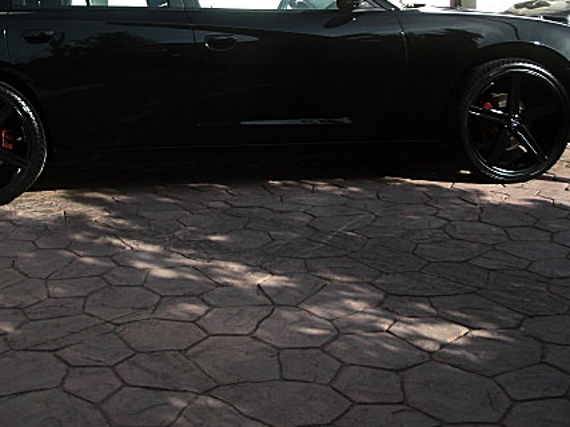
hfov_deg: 35.4
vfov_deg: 26.9
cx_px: 212
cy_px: 153
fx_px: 889
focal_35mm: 54
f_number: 2.8
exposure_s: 1/400
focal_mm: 6.3
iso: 50
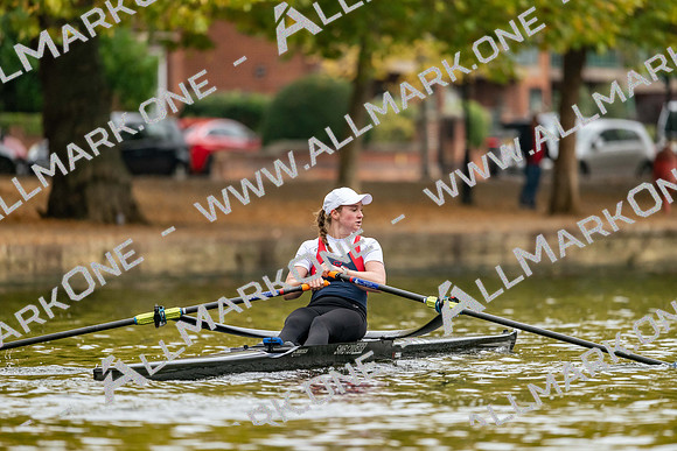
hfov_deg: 5.2
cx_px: 338
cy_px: 226
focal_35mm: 400
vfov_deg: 3.4
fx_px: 7524
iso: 2000
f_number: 4.5
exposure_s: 1/2500
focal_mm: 400
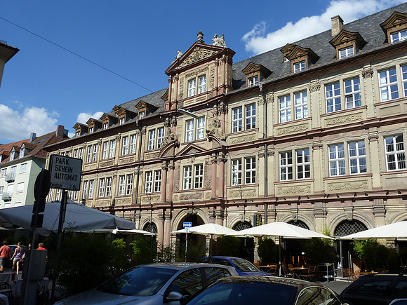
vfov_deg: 46.8
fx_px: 353
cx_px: 204
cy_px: 152
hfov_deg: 60.0
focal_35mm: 30
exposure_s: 1/500
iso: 80
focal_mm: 5
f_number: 4.5
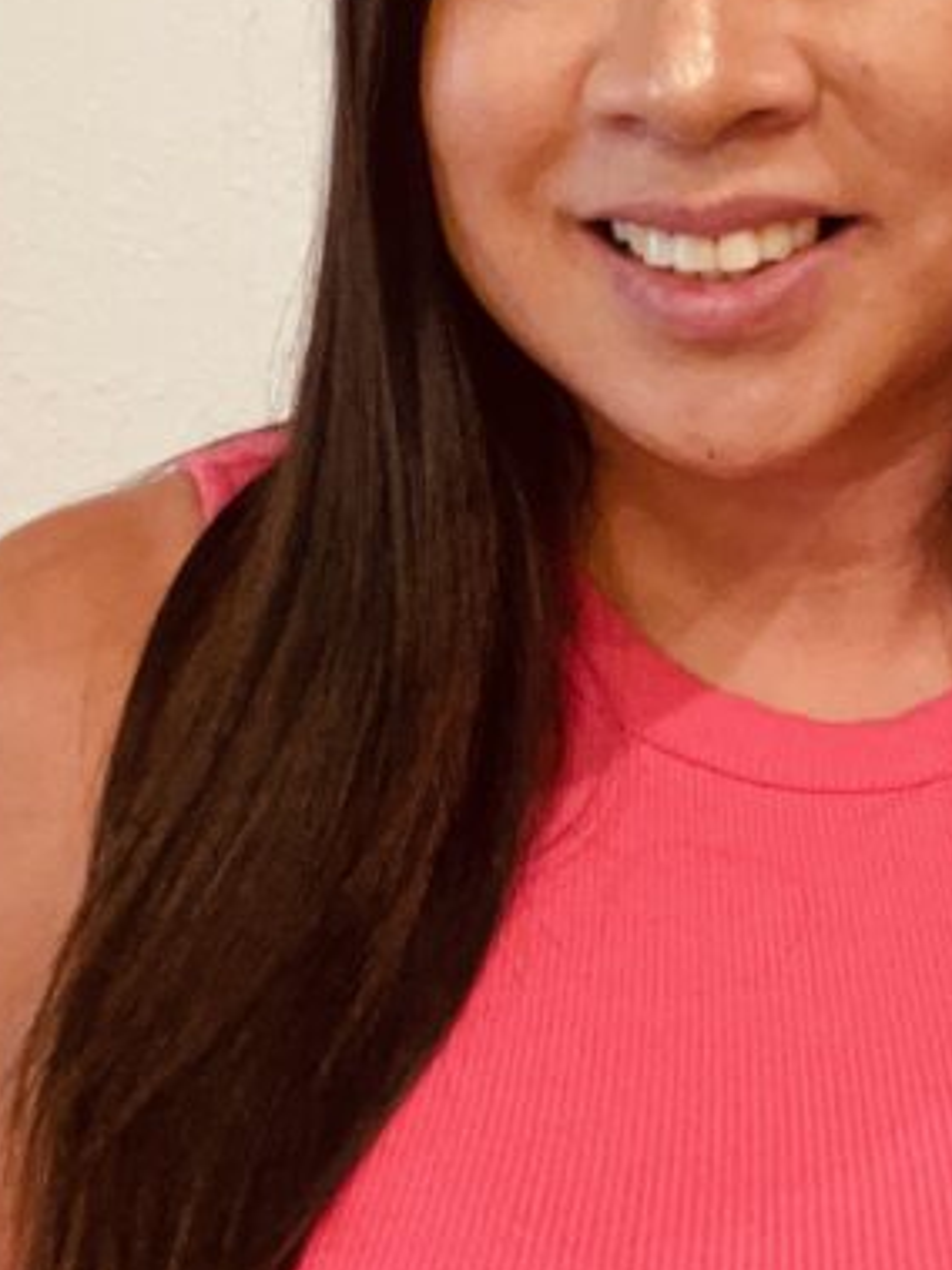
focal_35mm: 81
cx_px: 754
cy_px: 539
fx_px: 2972
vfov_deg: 24.1
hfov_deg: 18.0
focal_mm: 2.71
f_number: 2.2
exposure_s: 1/40
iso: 400
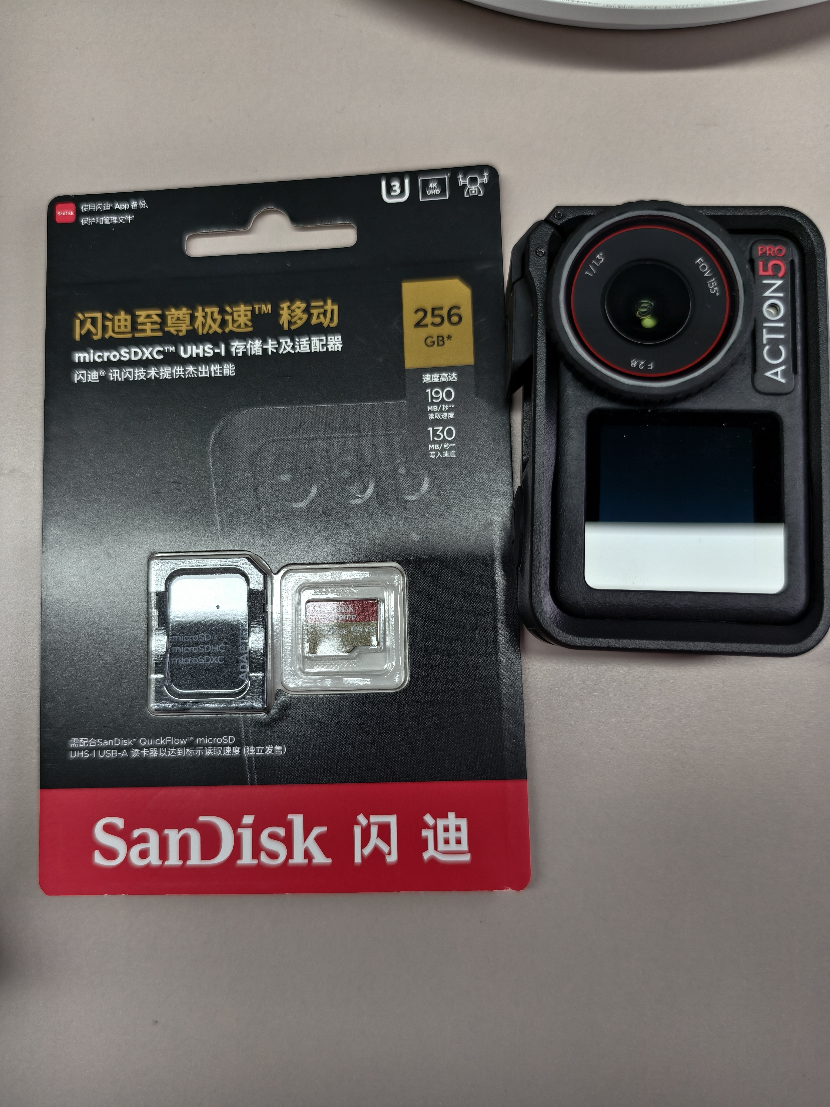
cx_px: 415
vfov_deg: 73.9
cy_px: 554
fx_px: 735
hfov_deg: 58.9
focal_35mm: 23
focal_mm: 5.6
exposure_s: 1/100
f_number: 1.57
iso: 88
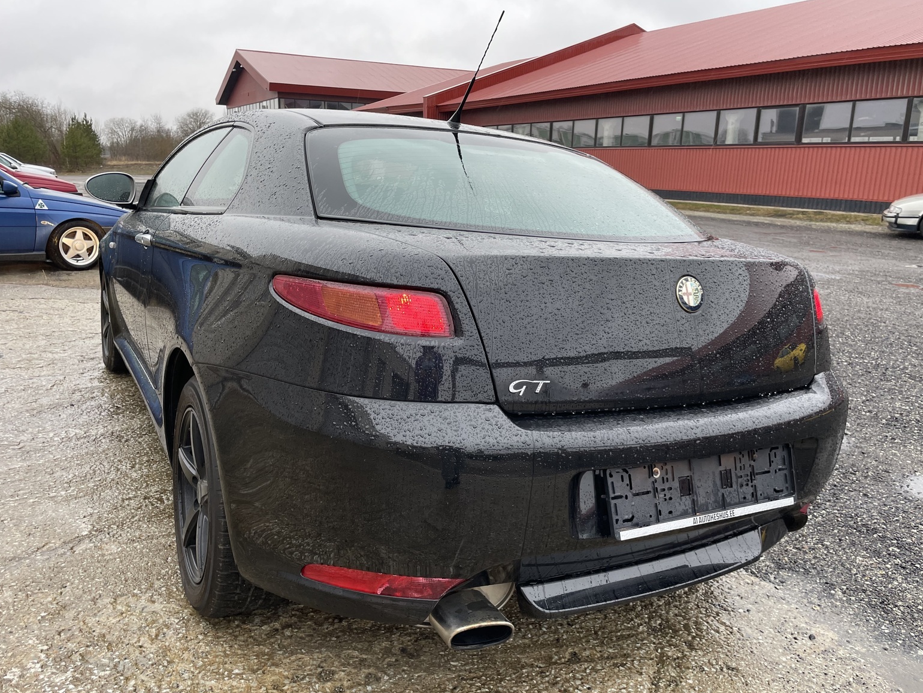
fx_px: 720
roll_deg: -0.9
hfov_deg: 65.3
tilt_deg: -13.5
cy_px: 347
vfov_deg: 51.4
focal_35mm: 27
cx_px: 451
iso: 80
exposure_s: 1/121
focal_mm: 4.2
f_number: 1.6
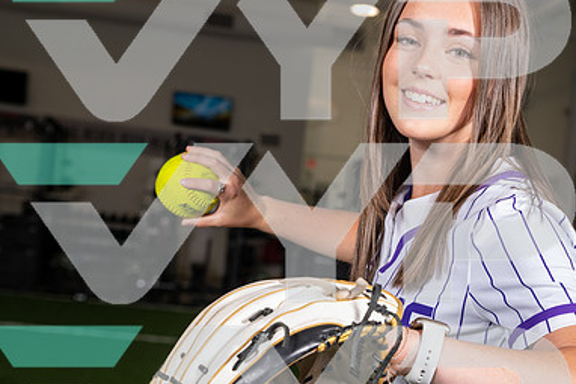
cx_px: 374
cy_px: 224
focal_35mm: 82
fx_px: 1312
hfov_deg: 24.7
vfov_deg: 16.7
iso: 200
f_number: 5.6
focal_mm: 54
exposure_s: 1/200
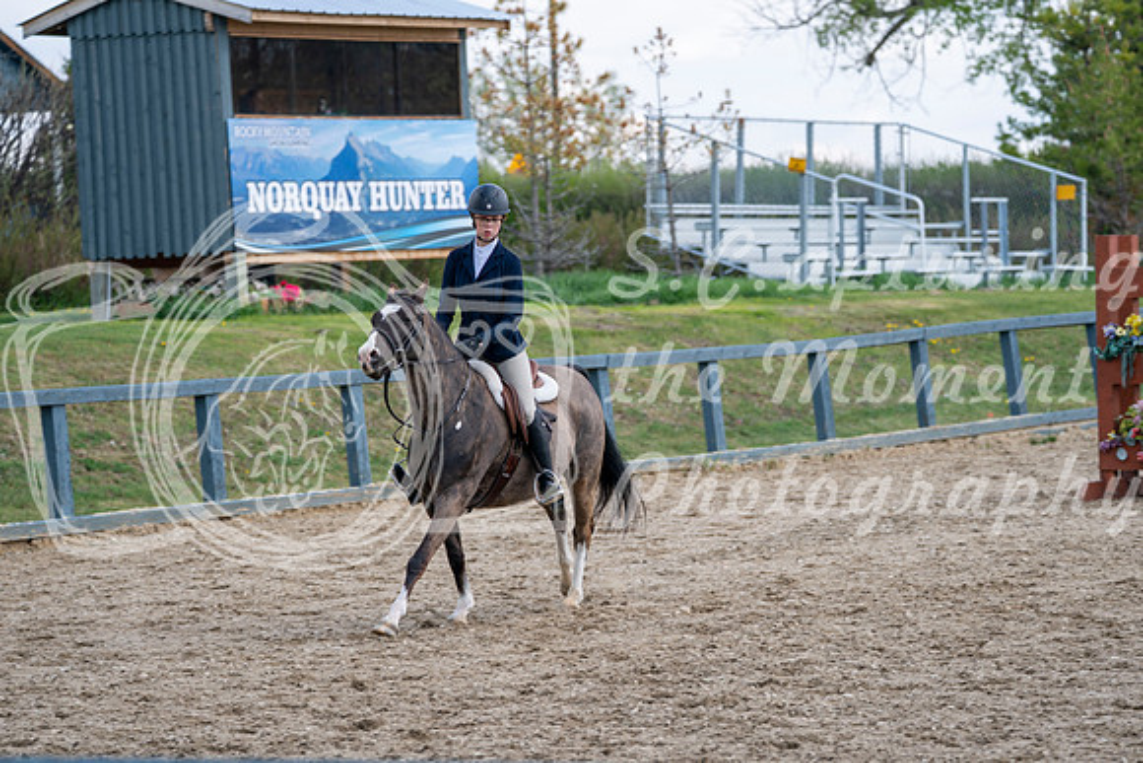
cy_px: 382
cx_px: 572
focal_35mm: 187
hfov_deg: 11.0
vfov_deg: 7.3
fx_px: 5938
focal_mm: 187
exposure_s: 1/200
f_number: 5.6
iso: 100
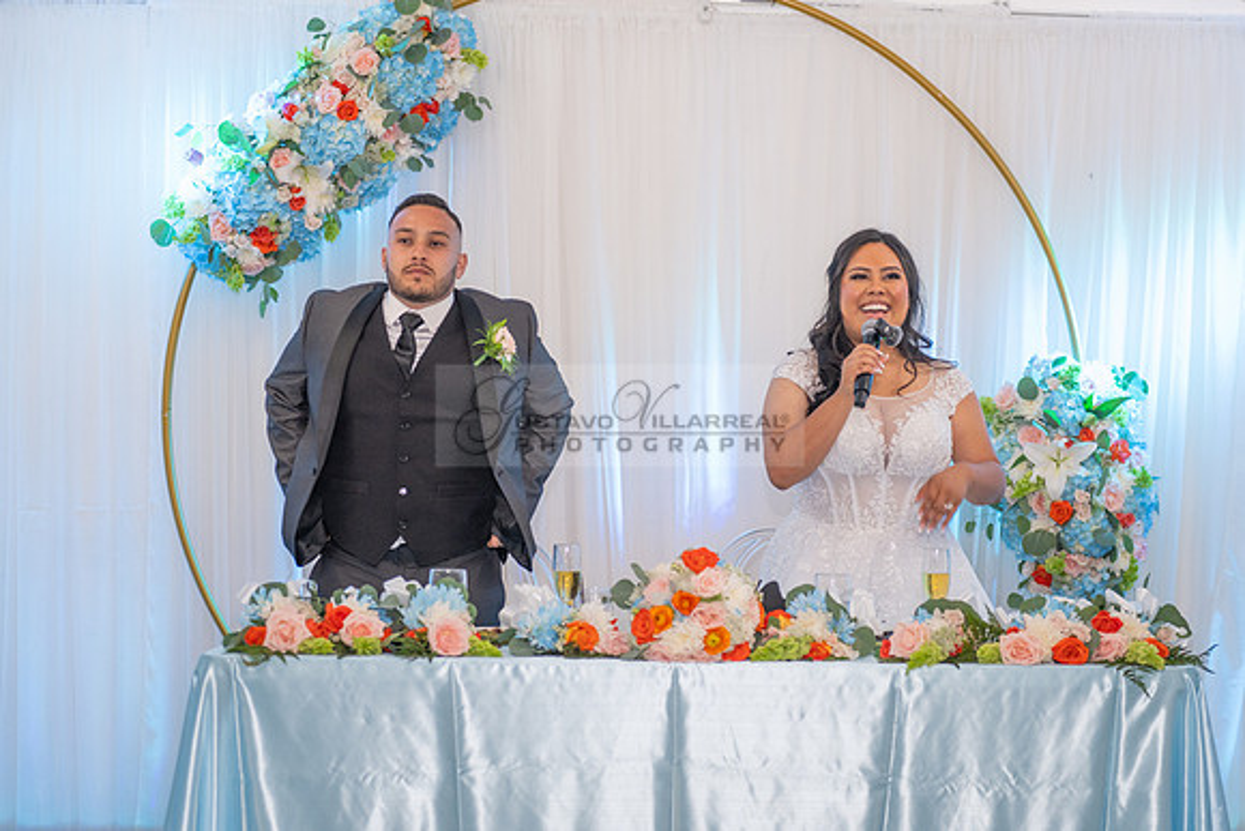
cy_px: 494
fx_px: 2466
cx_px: 714
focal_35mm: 71
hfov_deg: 28.3
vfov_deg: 19.1
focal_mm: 60
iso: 1000
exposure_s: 1/160
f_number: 3.2
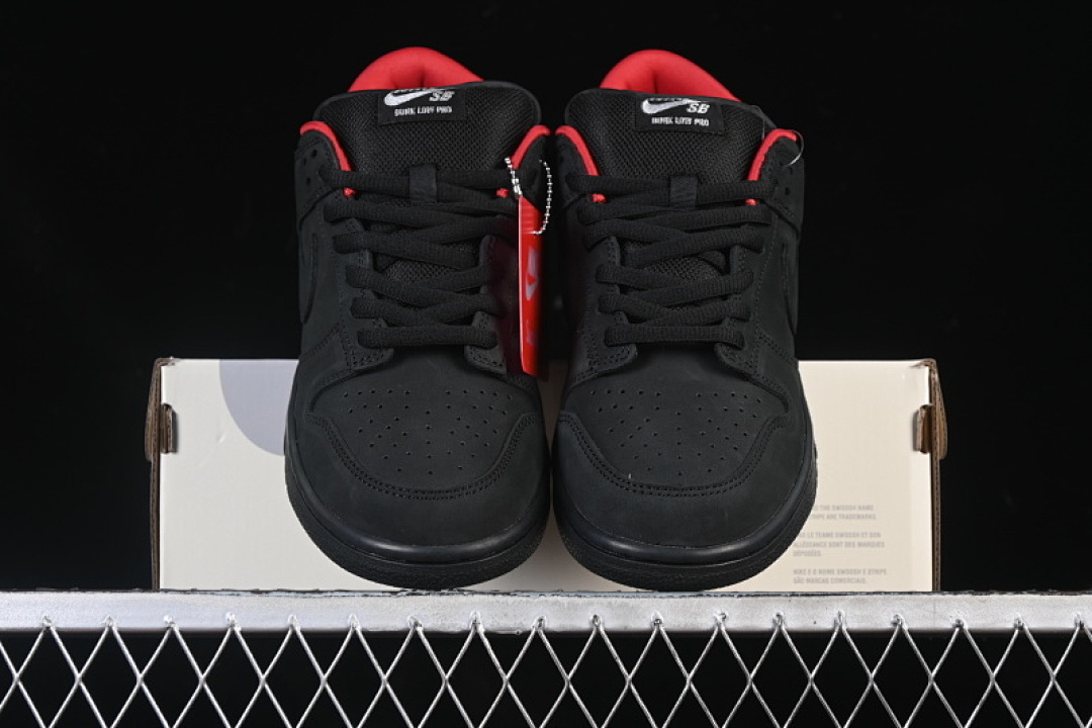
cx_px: 546
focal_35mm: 75
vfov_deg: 18.2
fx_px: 2275
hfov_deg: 27.0
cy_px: 364
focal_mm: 50
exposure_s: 1/50
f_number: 6.3
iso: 160
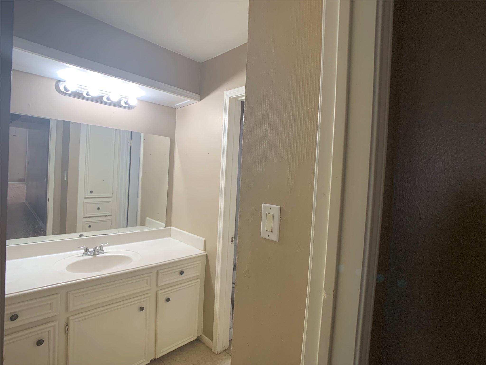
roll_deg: -3.5
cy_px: 182
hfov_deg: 67.3
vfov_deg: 53.1
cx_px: 243
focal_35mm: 26
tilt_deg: -1.9
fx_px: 365
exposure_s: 1/104
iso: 100
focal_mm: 4.25
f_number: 1.8
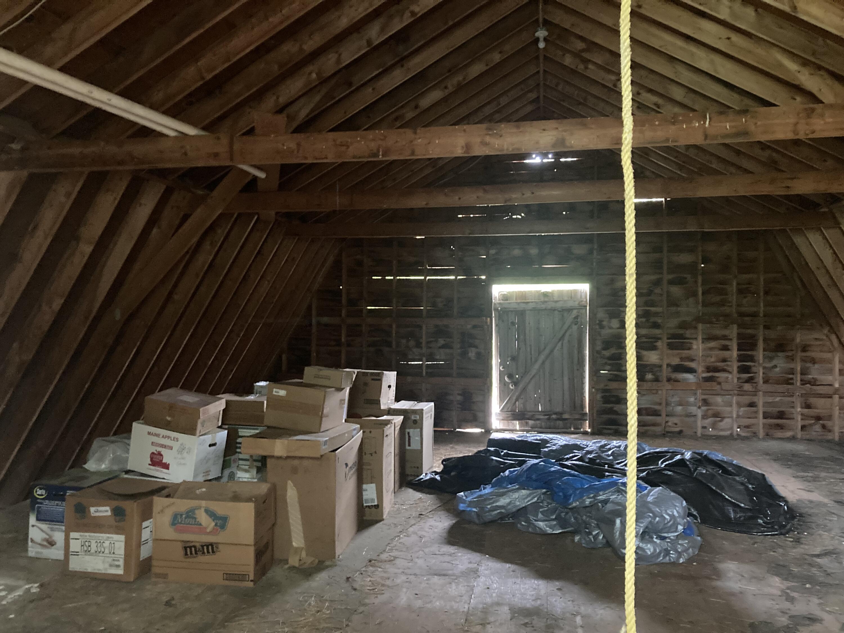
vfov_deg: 49.7
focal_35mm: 28
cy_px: 316
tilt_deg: -0.3
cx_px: 422
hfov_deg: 63.4
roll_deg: -0.3
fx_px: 683
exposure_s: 1/22
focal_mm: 3.99
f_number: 1.8
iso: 640
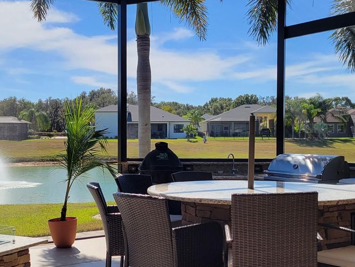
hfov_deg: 35.2
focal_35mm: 54
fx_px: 554
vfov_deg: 27.0
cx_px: 119
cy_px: 151
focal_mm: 5.4
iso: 40
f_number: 1.8
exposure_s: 1/1255
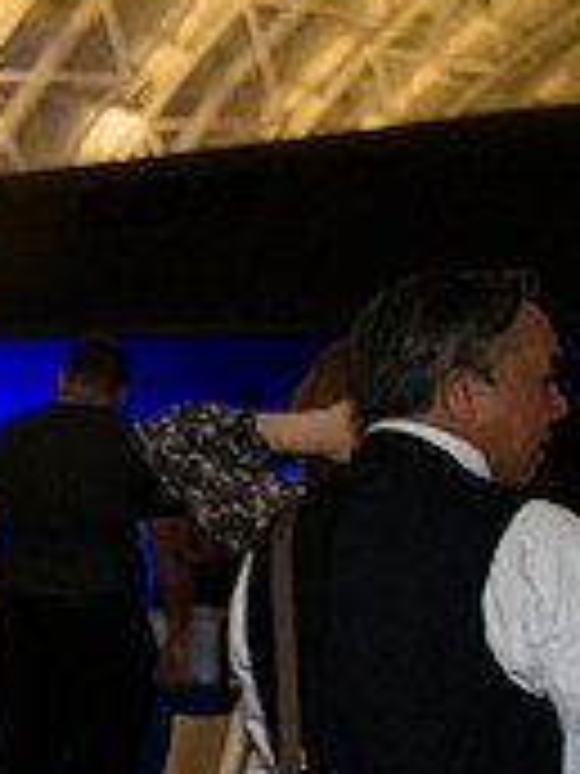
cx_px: -625
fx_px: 2360
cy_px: 587
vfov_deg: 18.5
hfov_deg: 12.2
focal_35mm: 106
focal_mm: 32.5
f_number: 4
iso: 3200
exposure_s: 1/160
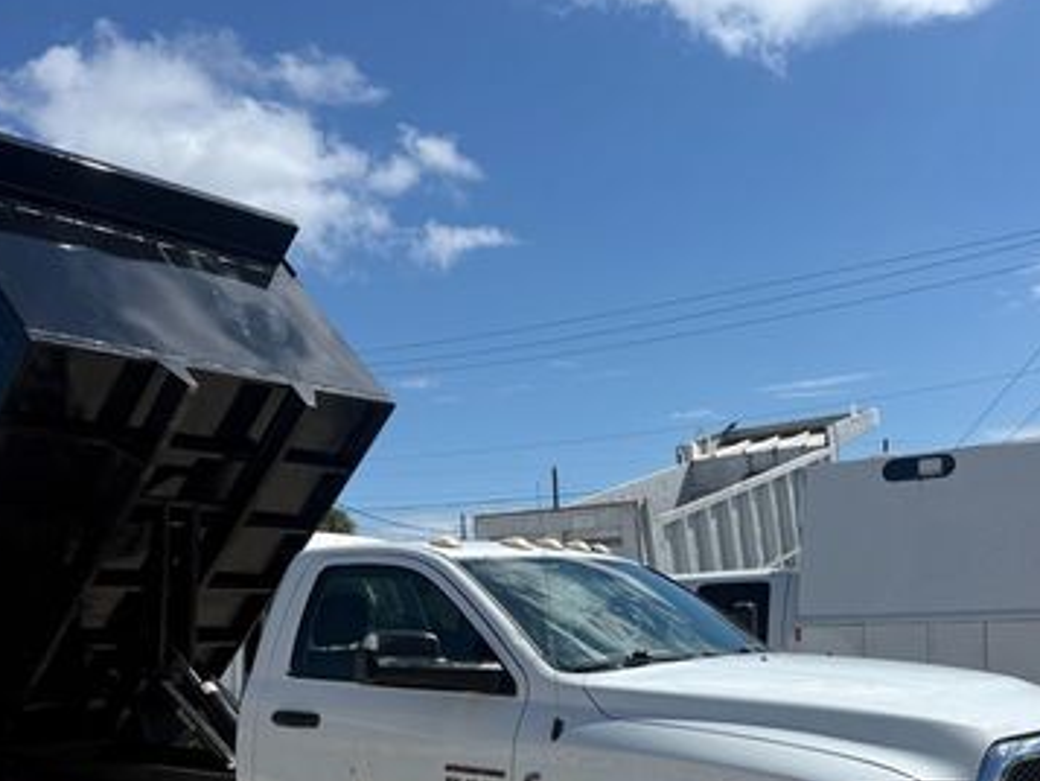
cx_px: 419
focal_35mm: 43
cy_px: 667
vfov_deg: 32.3
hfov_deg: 43.6
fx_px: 1292
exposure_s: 1/7353
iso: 80
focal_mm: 6.76
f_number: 1.78
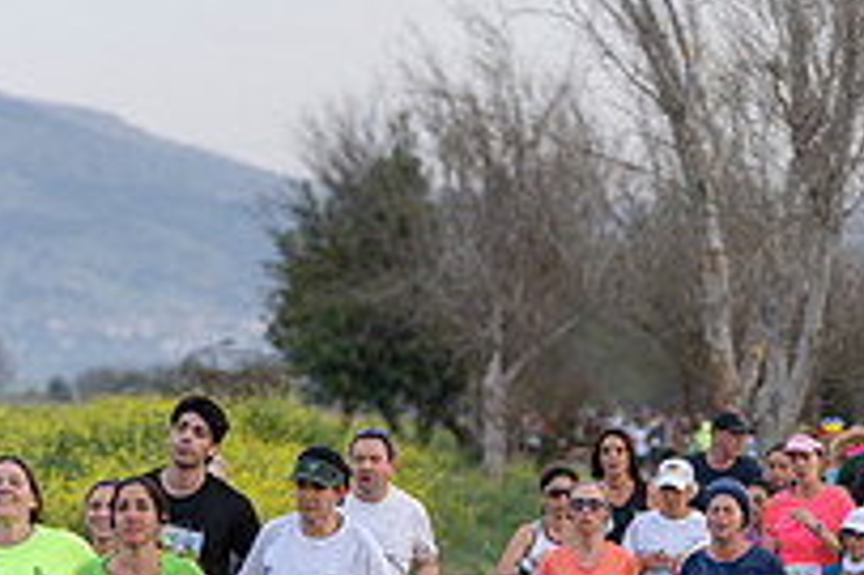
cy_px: 475
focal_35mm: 343
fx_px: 8225
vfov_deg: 4.0
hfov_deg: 6.0
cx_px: 689
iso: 800
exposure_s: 1/1250
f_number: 2.8
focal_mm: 120
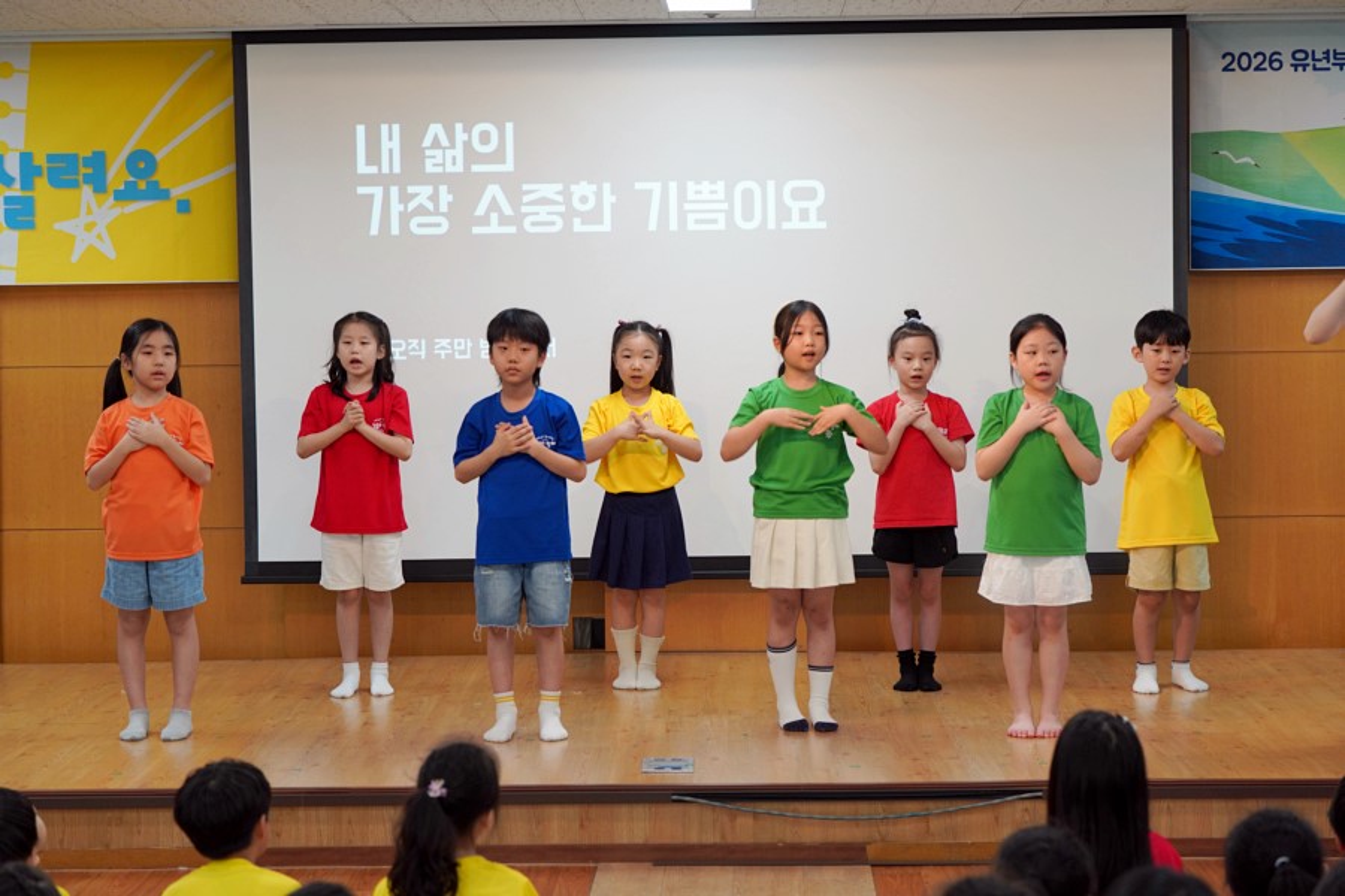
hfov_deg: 28.8
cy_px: 448
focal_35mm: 70
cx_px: 672
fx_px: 2615
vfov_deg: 19.5
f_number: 4
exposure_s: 1/160
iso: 640
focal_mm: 70
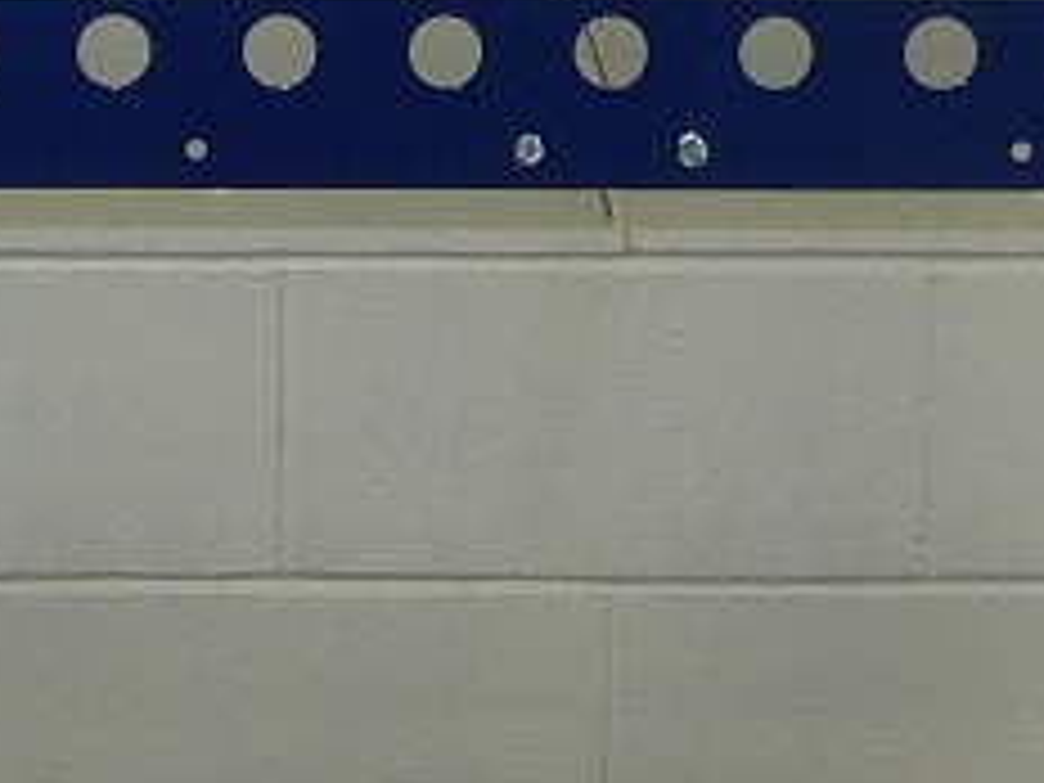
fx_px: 9621
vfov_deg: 4.7
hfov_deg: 6.2
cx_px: 490
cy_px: 394
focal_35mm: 319
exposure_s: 1/30
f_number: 4.5
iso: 200
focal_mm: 9
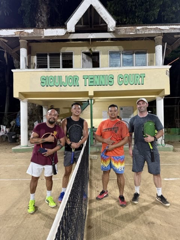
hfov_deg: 56.8
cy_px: 120
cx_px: 90
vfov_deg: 71.6
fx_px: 166
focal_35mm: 24
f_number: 1.8
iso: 320
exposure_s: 1/60
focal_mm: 6.8
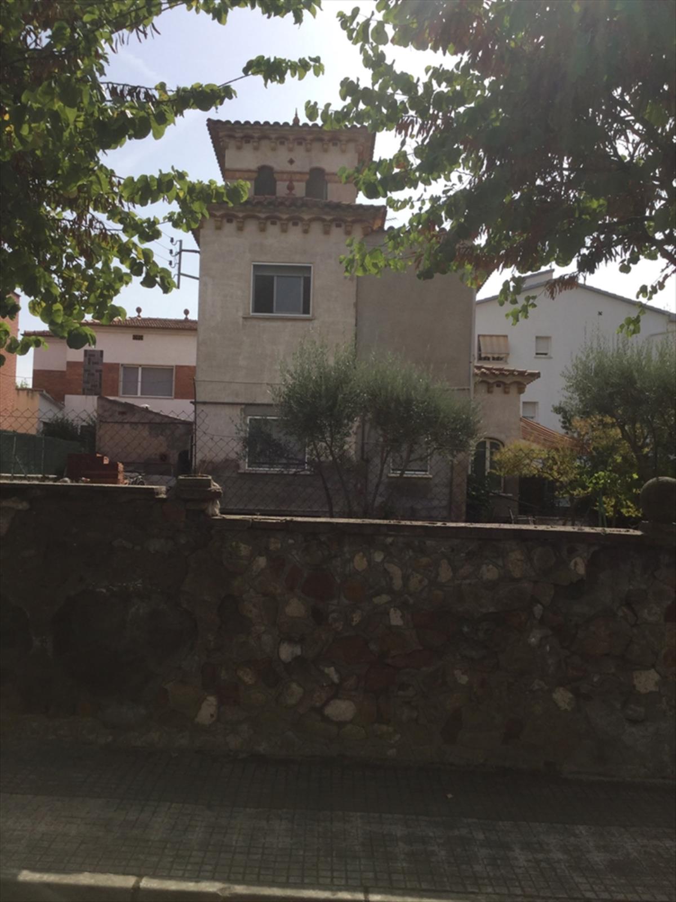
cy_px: 451
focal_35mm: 31
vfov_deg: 58.4
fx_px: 807
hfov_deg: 45.4
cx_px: 338
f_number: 2.4
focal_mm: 3.3
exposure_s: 1/1359
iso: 25
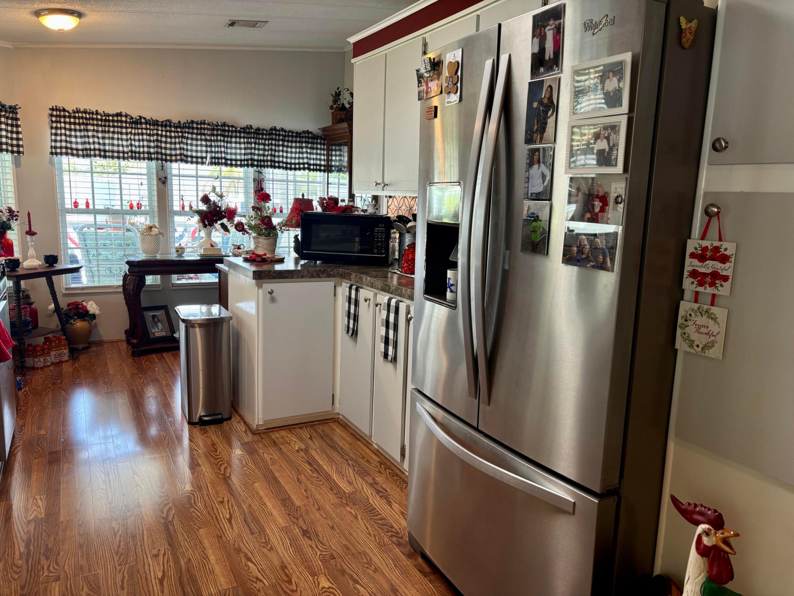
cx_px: 397
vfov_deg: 53.1
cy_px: 298
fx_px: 596
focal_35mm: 26
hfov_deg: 67.3
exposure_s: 1/60
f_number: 1.6
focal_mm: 5.96
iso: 80
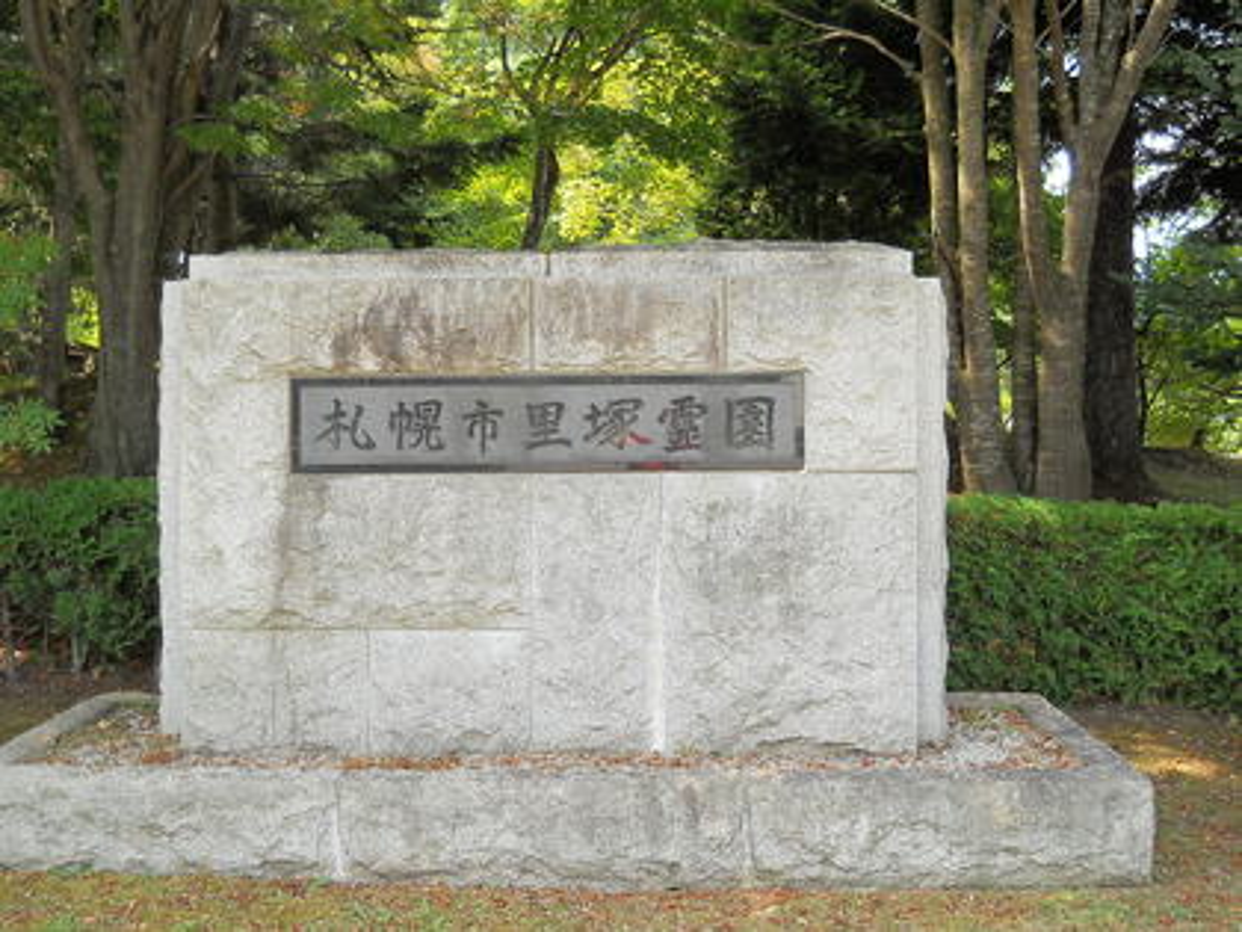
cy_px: 466
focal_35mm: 41
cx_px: 621
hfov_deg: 45.8
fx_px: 1471
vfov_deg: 35.1
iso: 80
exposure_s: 1/125
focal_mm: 6.72
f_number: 3.1
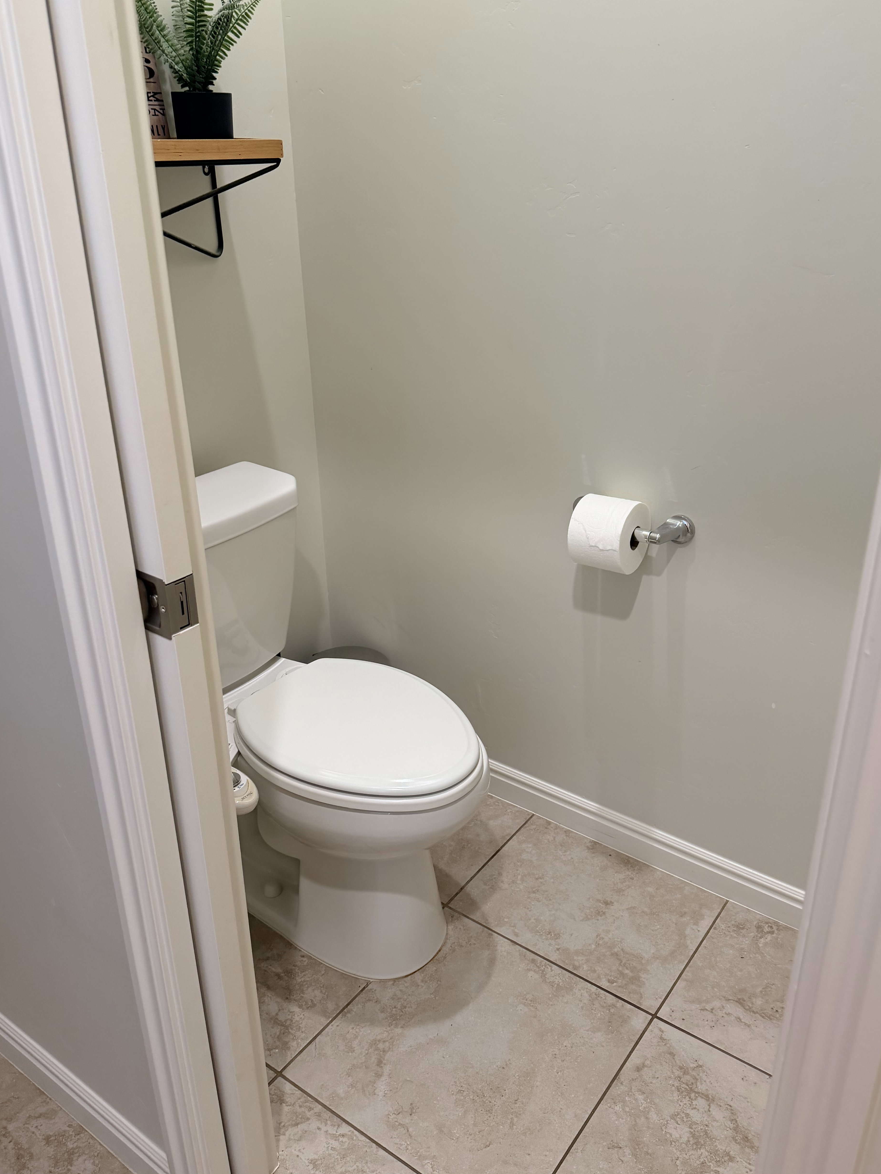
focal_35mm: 28
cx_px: 486
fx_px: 950
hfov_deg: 49.7
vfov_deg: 63.4
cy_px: 576
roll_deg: -0.4
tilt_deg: -24.2
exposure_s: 1/60
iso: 200
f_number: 1.78
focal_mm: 6.76
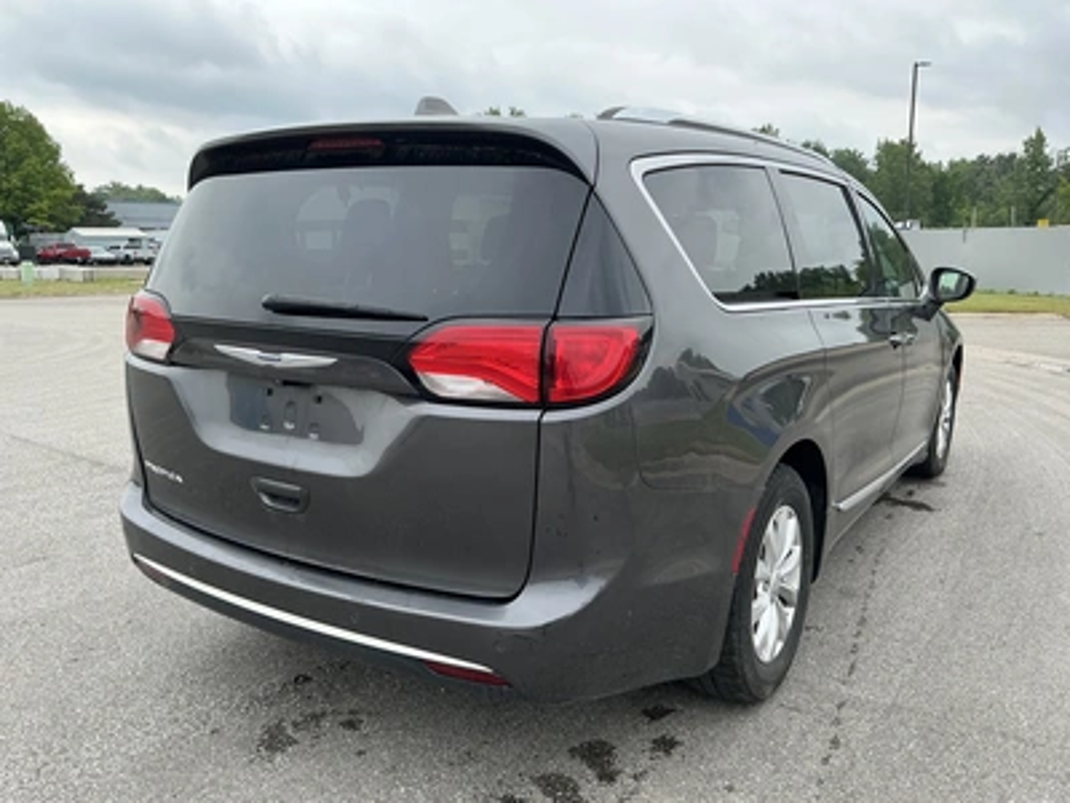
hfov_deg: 63.4
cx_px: 535
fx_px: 865
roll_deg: +0.0
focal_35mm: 28
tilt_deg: -8.3
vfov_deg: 49.7
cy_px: 402
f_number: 1.8
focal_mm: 3
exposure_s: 1/372
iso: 25
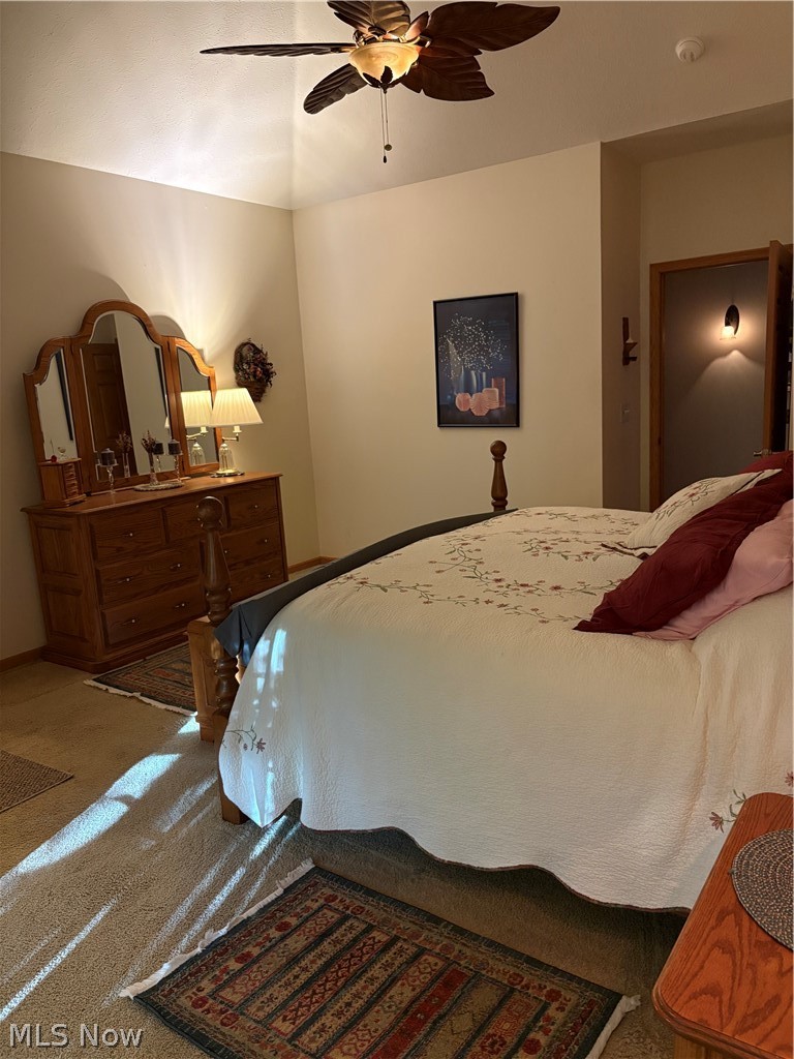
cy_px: 530
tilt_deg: -10.1
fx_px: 795
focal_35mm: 26
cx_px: 397
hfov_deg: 53.1
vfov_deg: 67.3
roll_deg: +3.6
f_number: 1.6
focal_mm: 5.96
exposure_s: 1/60
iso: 400
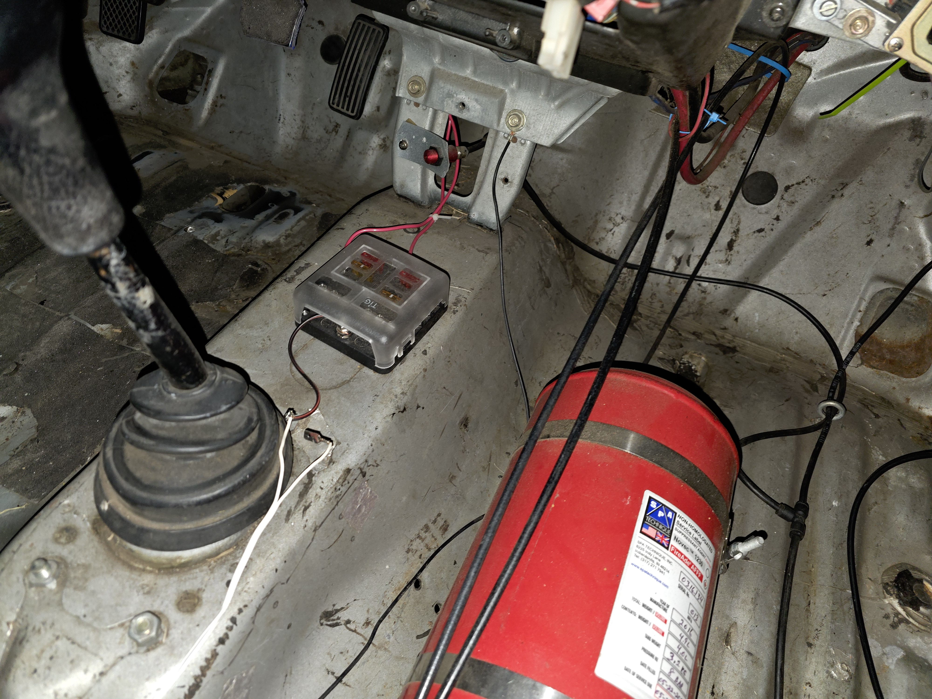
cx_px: 466
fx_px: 619
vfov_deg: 58.9
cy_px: 350
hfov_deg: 73.9
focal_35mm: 23
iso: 100
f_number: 1.7
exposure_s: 1/29.8
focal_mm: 6.3
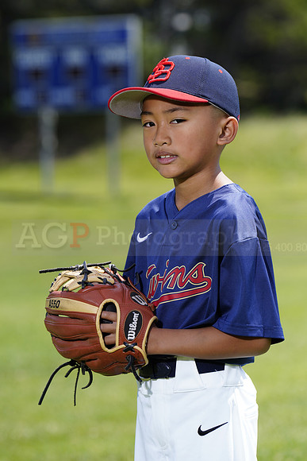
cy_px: 230
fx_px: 2557
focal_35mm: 200
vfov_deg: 10.3
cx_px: 154
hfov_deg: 6.9
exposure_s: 1/250
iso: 100
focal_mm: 200
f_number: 6.3
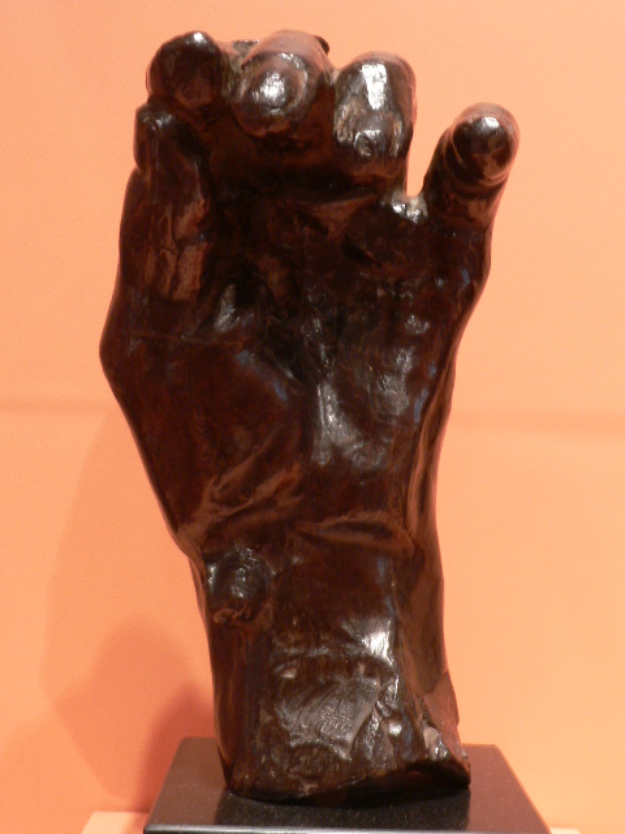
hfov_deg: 29.7
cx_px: 312
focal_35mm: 49
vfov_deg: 38.9
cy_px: 417
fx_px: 1180
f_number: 6.5
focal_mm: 8.2
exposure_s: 1
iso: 100
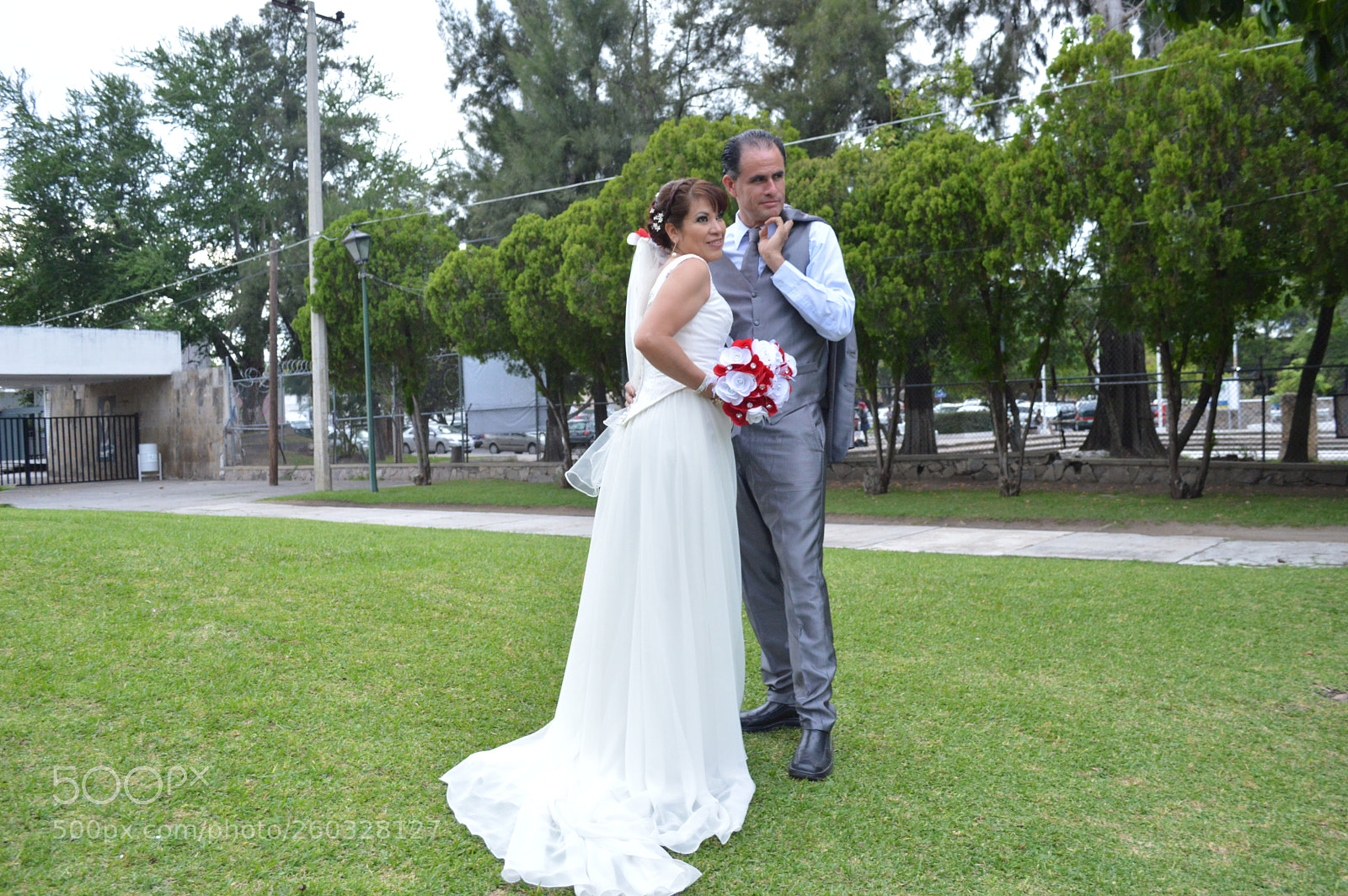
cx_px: 674
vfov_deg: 43.5
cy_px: 448
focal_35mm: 30
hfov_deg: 62.0
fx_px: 1122
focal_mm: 20
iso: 800
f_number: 4.5
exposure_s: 1/100
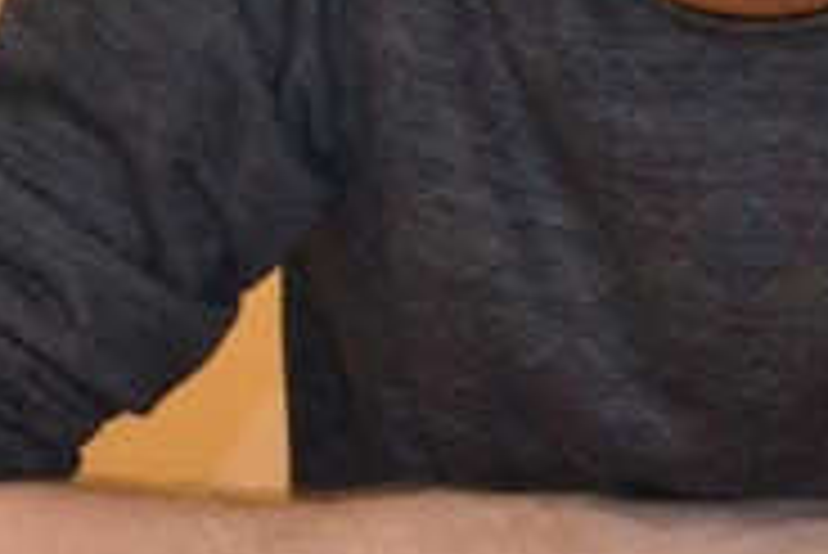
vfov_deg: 4.8
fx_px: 6600
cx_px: 742
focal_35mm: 287
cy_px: -178
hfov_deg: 7.2
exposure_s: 1/60
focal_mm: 55
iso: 2800
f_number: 5.6
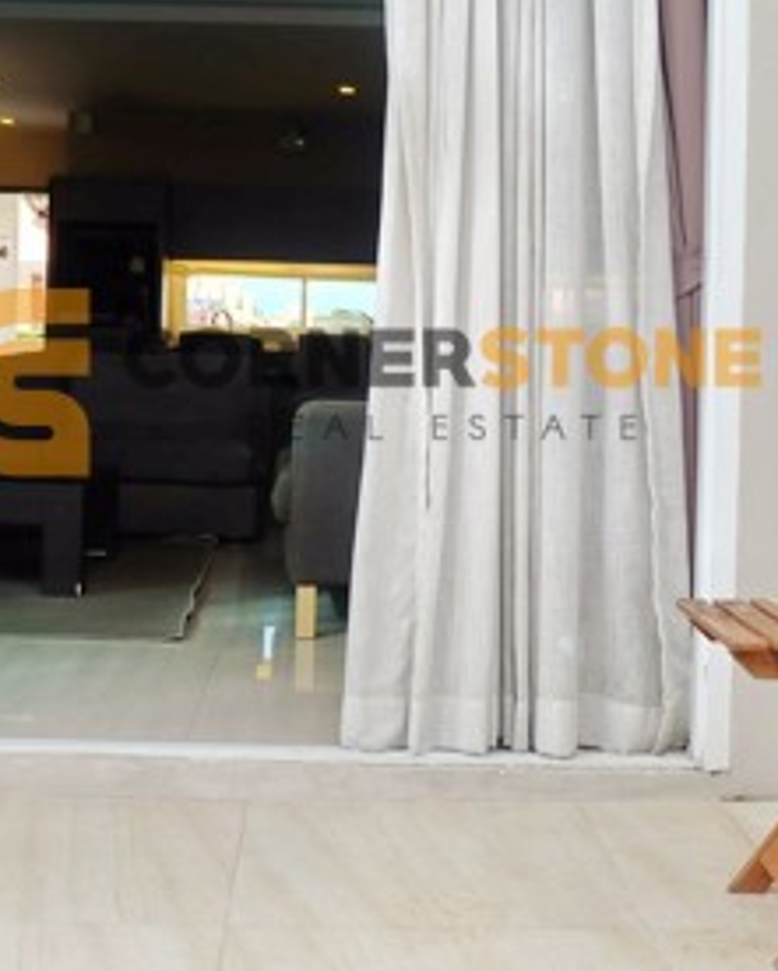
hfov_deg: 30.8
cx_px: 345
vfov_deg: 37.9
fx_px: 1410
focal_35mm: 49
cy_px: 383
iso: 200
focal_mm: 16
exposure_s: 1/140
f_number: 3.5
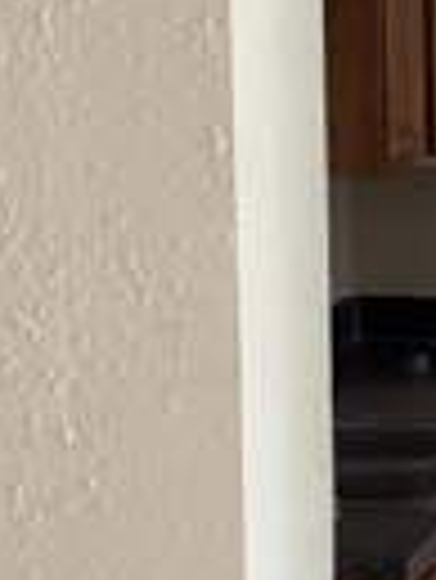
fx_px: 2163
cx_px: 881
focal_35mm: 129
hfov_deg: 10.5
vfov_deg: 15.3
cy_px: 270
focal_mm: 5.96
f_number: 1.6
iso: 500
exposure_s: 1/57
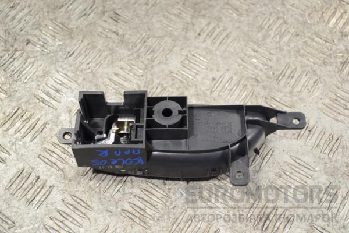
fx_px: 509
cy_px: 116
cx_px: 174
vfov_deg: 25.8
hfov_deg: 37.9
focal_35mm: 52
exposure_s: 1/30
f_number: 5
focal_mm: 35
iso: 200
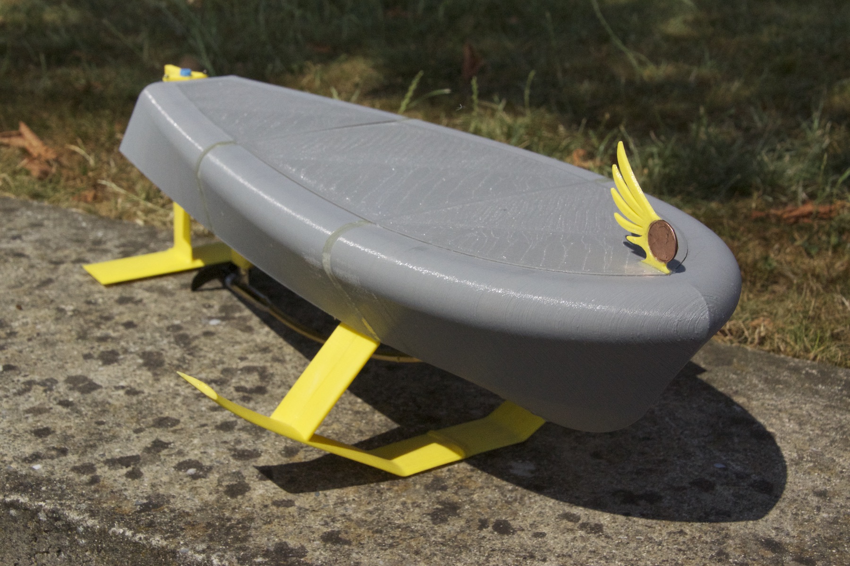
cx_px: 425
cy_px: 283
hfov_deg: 33.4
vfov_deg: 22.6
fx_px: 1417
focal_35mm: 60
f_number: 11
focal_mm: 40
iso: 1600
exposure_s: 1/4000
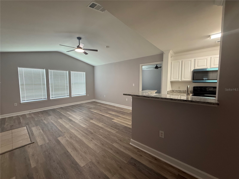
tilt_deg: -4.3
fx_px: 97
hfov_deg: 102.1
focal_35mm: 14
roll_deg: -1.7
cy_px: 90
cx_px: 120
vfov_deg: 85.7
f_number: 2.2
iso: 200
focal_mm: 2.22
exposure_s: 1/60
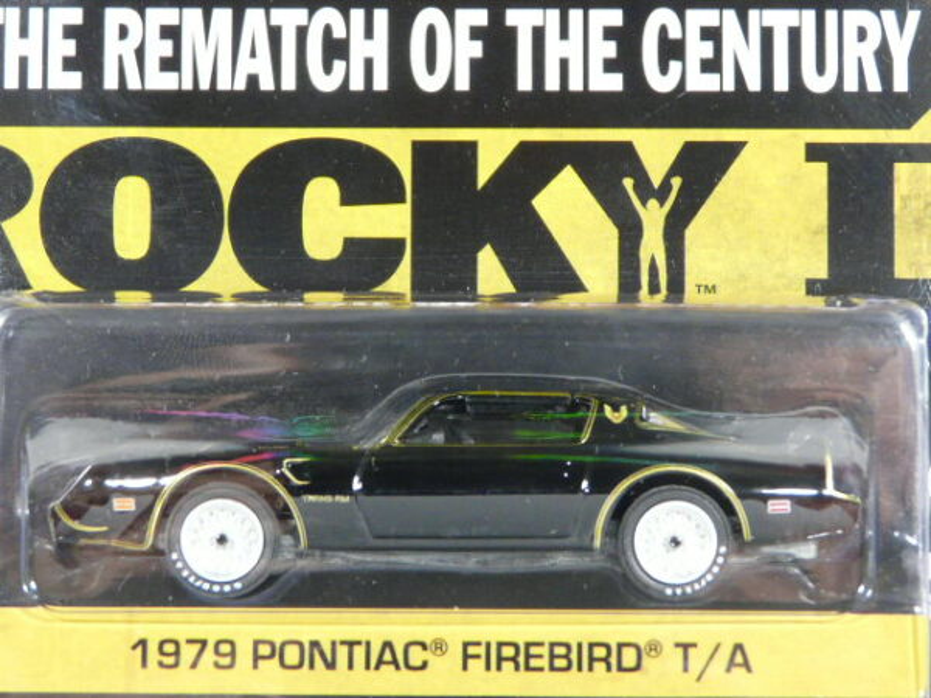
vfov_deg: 12.3
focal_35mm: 120
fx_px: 3227
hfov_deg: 16.4
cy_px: 349
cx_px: 466
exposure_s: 1/20
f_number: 3.2
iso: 200
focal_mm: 12.3
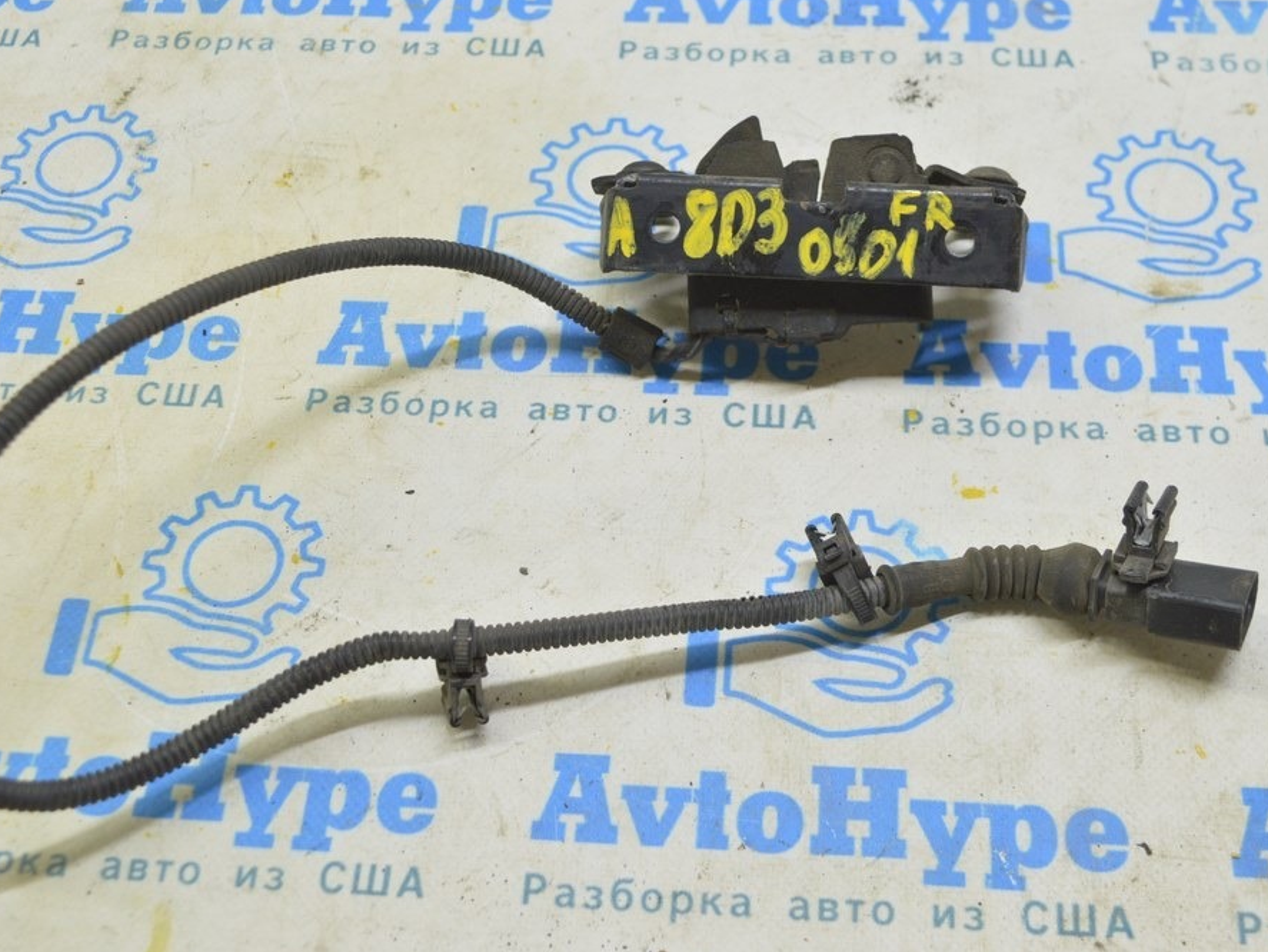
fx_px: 1889
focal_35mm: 52
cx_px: 600
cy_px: 468
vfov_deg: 28.3
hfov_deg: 37.1
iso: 400
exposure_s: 1/20
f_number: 5.6
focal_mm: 31
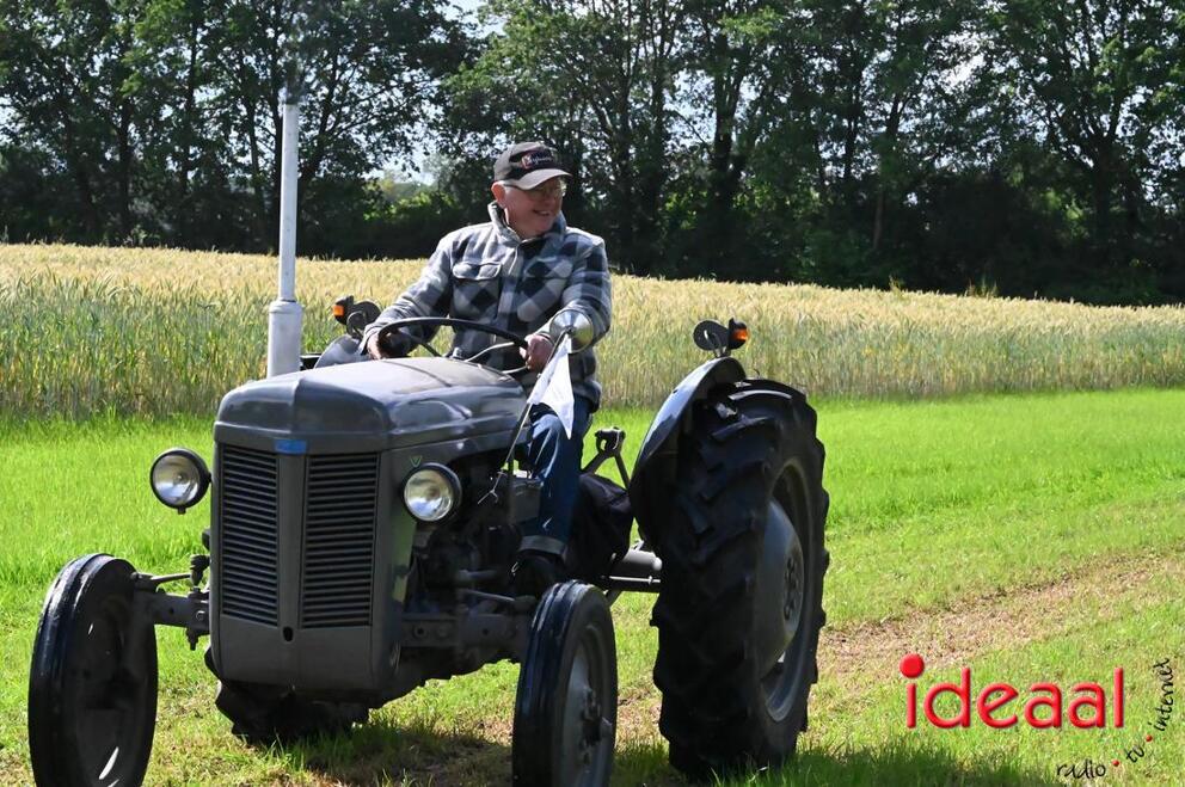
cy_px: 394
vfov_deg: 11.4
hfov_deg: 17.1
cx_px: 592
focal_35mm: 120
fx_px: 3945
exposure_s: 1/8000
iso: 32000
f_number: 22
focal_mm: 120
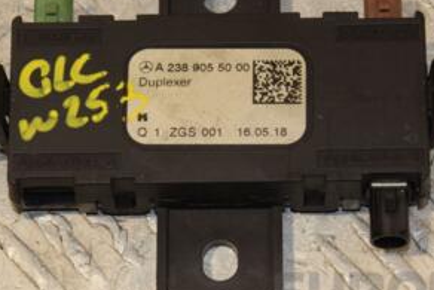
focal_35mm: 277
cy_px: 97
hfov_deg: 7.4
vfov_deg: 5.0
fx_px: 3341
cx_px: 247
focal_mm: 90
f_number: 11
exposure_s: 1/200
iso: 800
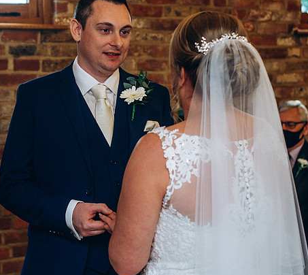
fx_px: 906
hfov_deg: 19.3
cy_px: 77
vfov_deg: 17.2
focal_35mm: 95
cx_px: 119
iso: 200
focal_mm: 35
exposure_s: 1/100
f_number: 2.8
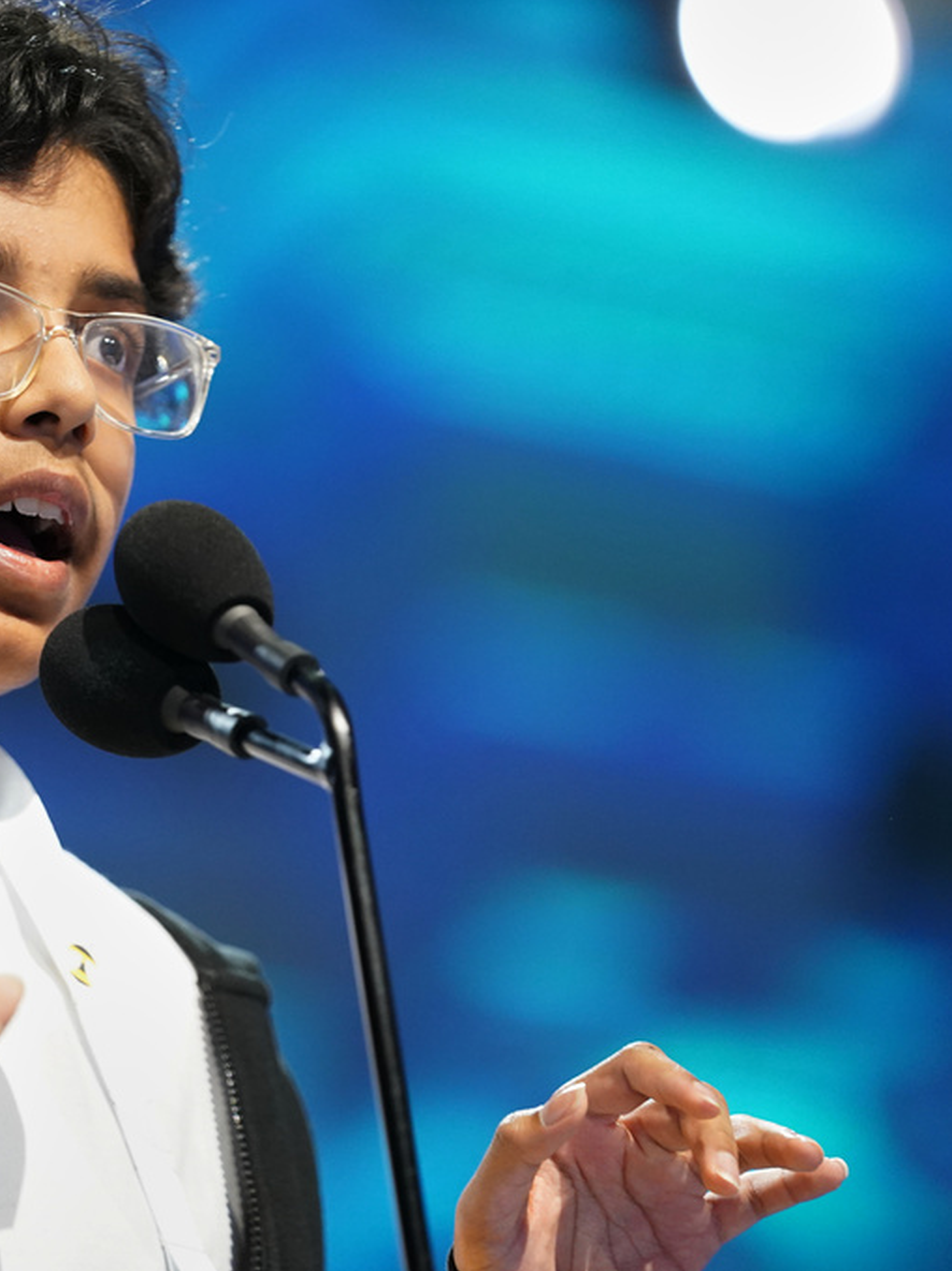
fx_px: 10637
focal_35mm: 290
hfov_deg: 5.1
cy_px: 635
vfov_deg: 6.8
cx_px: 200
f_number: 2.8
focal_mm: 200
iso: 3200
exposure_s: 1/250
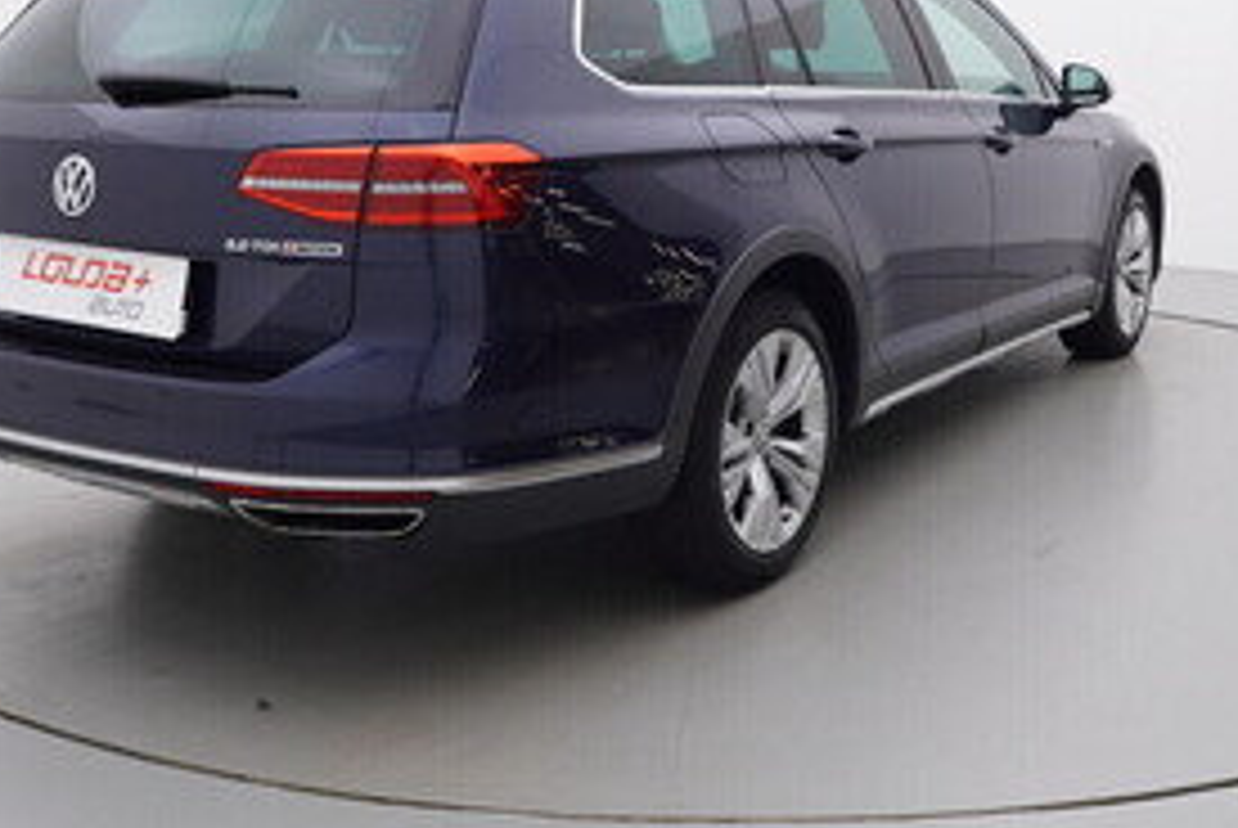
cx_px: 732
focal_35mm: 45
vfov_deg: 29.7
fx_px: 1549
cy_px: 263
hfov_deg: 43.4
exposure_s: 1/80
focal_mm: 15
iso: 200
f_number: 5
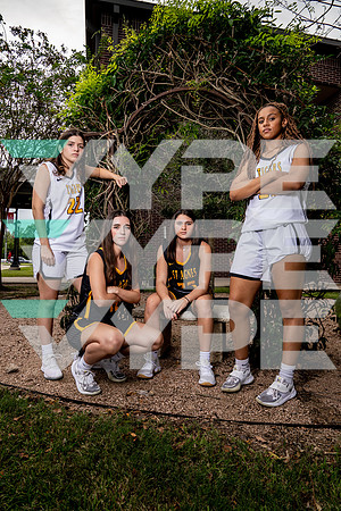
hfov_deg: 53.1
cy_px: 256
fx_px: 341
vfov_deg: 73.7
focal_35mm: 24
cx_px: 170
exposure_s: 1/250
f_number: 7.1
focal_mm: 24
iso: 320
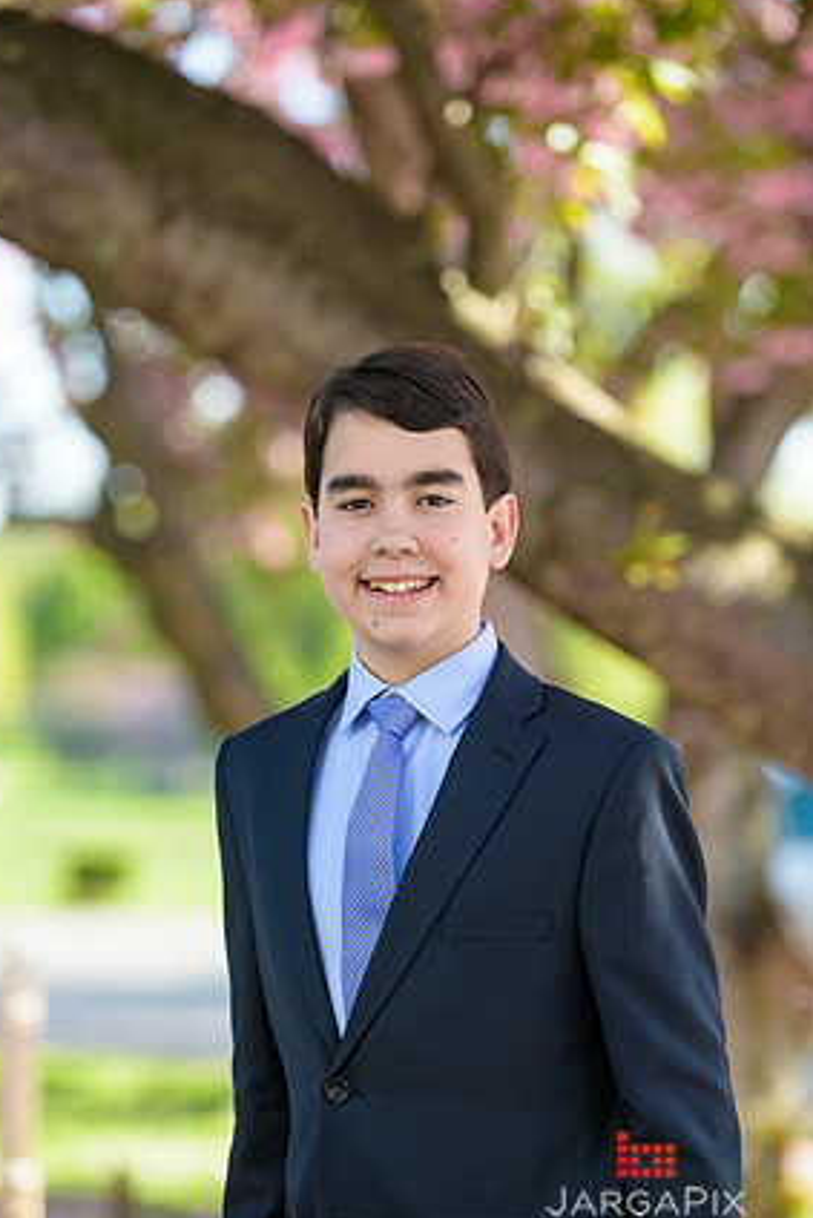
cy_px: 632
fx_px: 4671
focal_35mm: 138
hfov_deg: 9.9
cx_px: 388
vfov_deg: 14.9
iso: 400
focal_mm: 130
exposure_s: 1/1600
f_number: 3.2
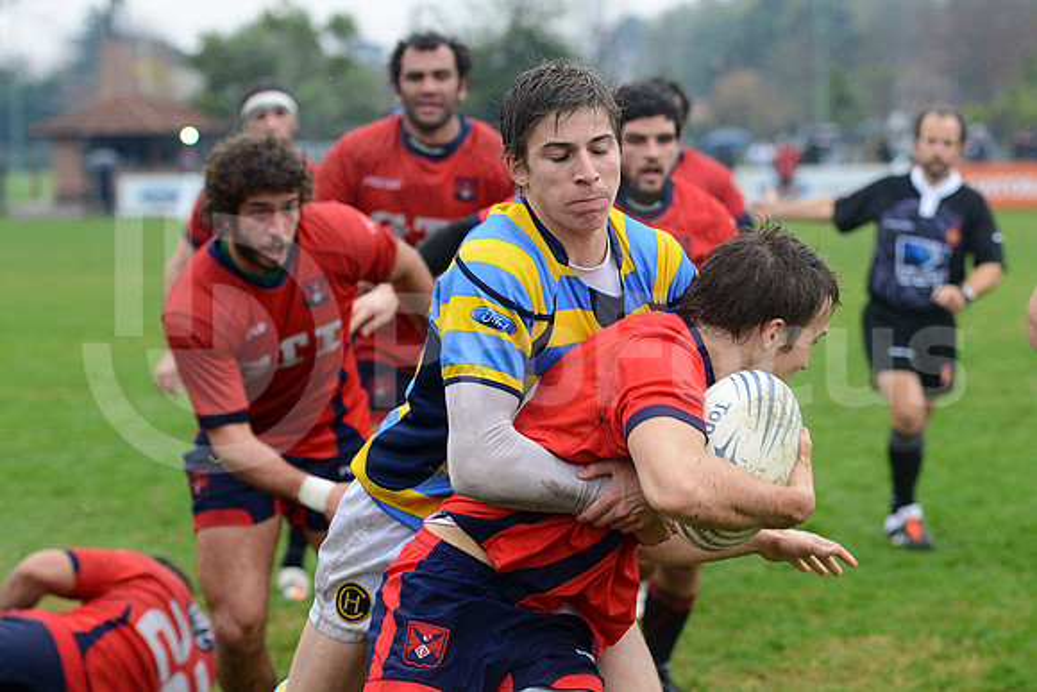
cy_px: 346
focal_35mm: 75
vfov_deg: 18.2
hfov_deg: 27.0
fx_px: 2161
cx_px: 518
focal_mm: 75
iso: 1600
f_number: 2.8
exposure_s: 1/500
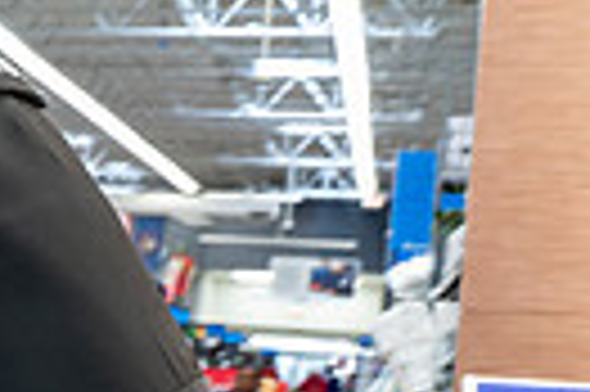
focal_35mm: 124
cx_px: -698
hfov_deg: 13.4
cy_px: 356
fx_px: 2030
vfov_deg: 11.0
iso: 1250
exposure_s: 1/80
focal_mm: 28
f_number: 4.5
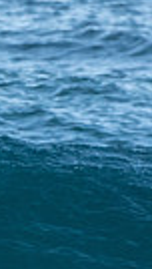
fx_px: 24146
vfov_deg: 0.6
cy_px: 368
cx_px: -20
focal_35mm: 3391
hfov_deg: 0.4
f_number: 5.6
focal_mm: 500
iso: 1250
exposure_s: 1/1600
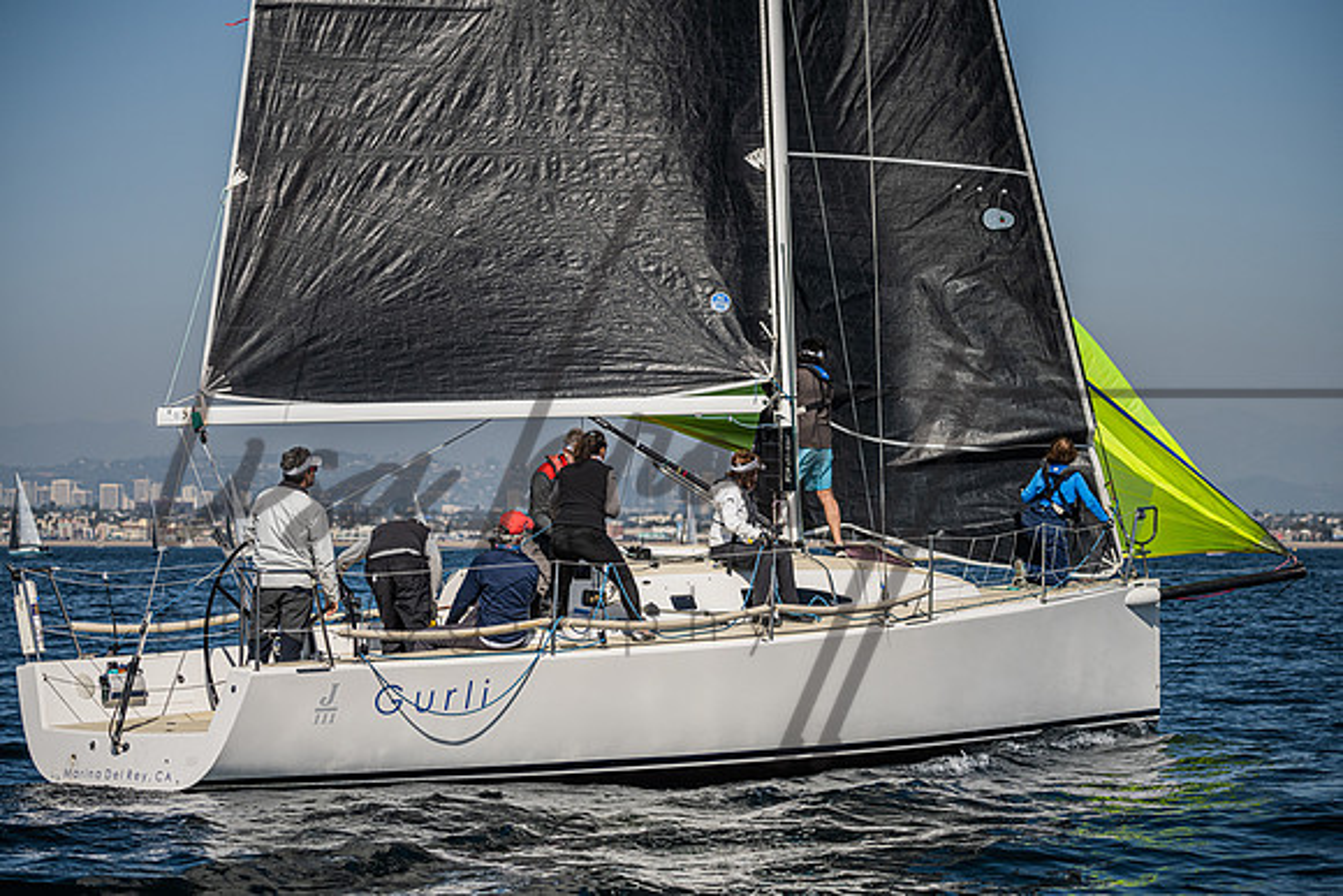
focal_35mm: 104
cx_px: 672
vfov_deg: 13.2
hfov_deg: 19.7
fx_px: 3869
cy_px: 448
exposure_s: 1/8000
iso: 400
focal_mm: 100
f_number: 4.5
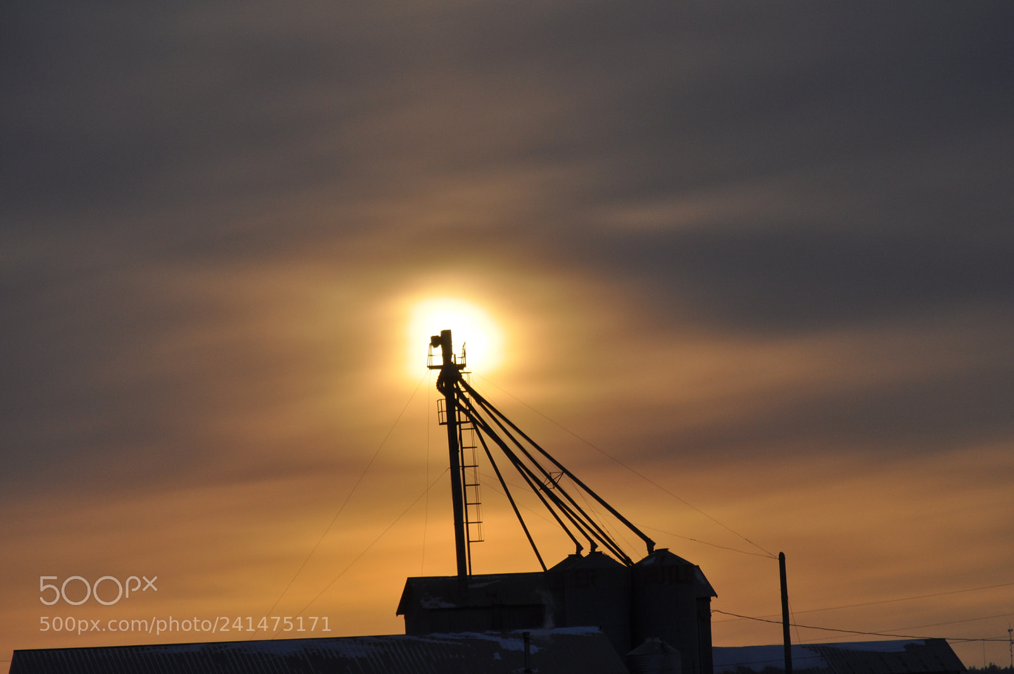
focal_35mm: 240
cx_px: 507
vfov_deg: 5.7
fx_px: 6752
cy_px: 337
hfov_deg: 8.6
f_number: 9
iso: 200
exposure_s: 1/1250
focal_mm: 160
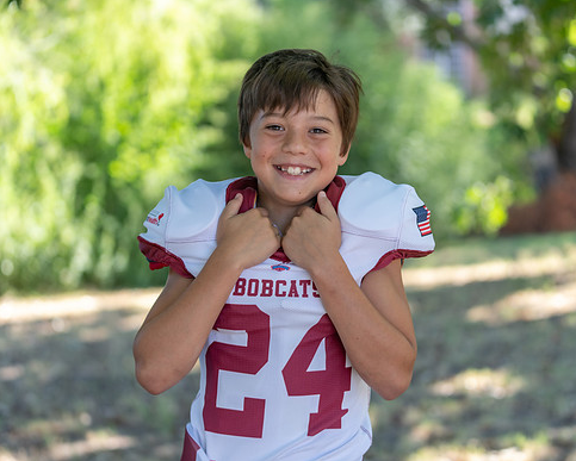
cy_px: 217
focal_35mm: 84
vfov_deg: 18.3
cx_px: 318
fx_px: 1433
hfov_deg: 22.7
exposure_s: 1/320
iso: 160
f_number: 2.8
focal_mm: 70
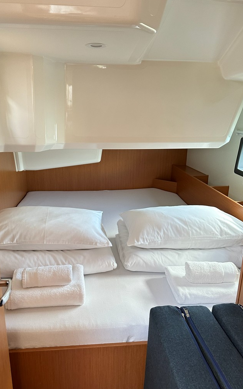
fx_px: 286
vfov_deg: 68.4
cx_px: 110
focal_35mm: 27
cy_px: 201
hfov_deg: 46.0
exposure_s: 1/60
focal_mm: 6.86
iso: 400
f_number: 1.78
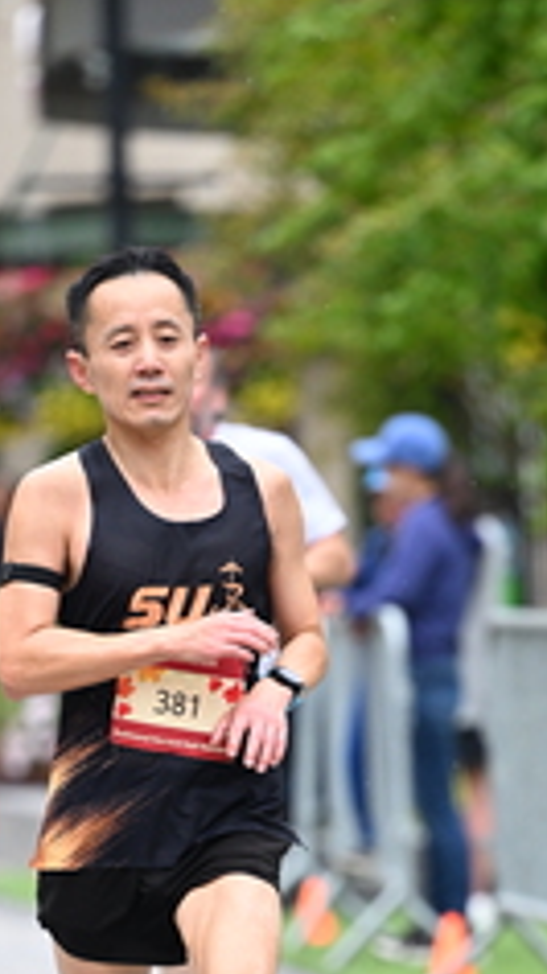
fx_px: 11004
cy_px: 801
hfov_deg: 2.8
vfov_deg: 5.1
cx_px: 323
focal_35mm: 426
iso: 1250
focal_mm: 175
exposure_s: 1/1250
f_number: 2.8
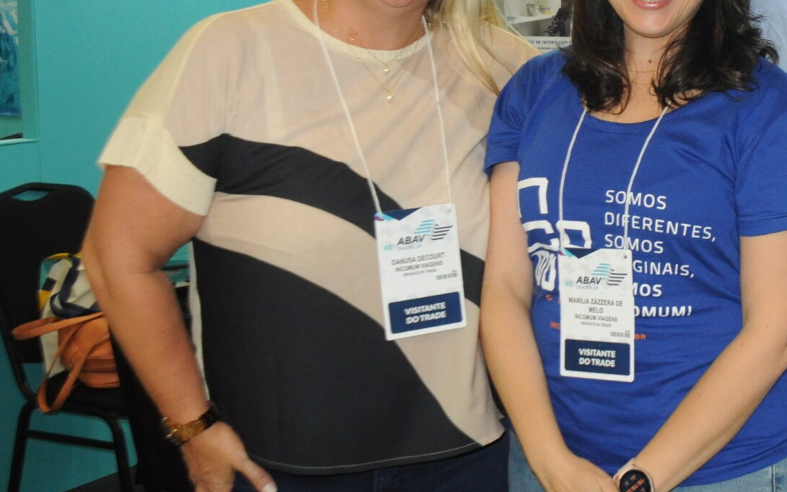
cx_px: 822
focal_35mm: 72
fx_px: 1544
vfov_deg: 17.9
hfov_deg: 26.7
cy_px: 96
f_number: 4
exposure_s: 1/80
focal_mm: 20
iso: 800
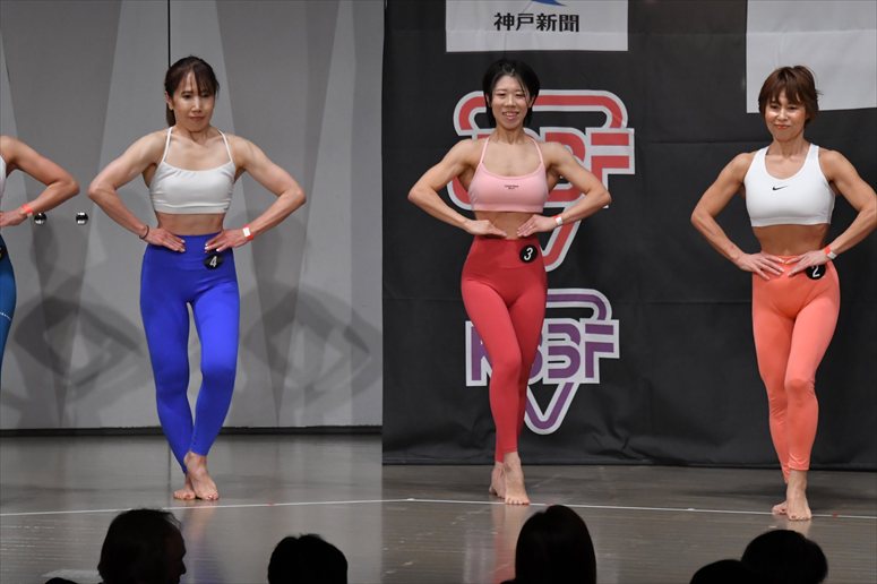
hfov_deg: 9.2
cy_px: 292
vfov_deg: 6.1
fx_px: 5479
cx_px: 438
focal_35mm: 225
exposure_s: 1/400
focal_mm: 150
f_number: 5.6
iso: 3200
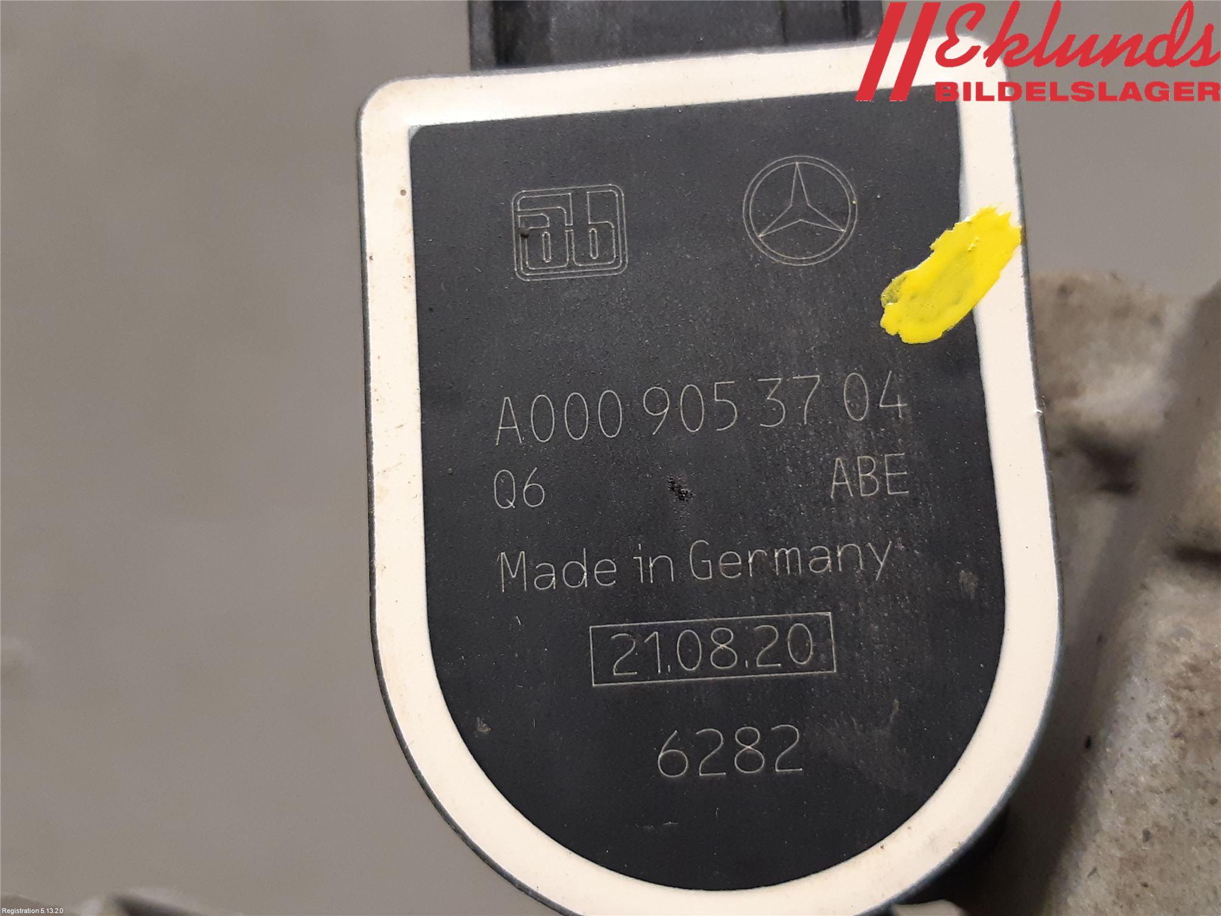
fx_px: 917
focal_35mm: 26
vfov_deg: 53.1
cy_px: 458
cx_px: 610
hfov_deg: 67.3
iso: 200
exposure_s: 1/50
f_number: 1.7
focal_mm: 3.93
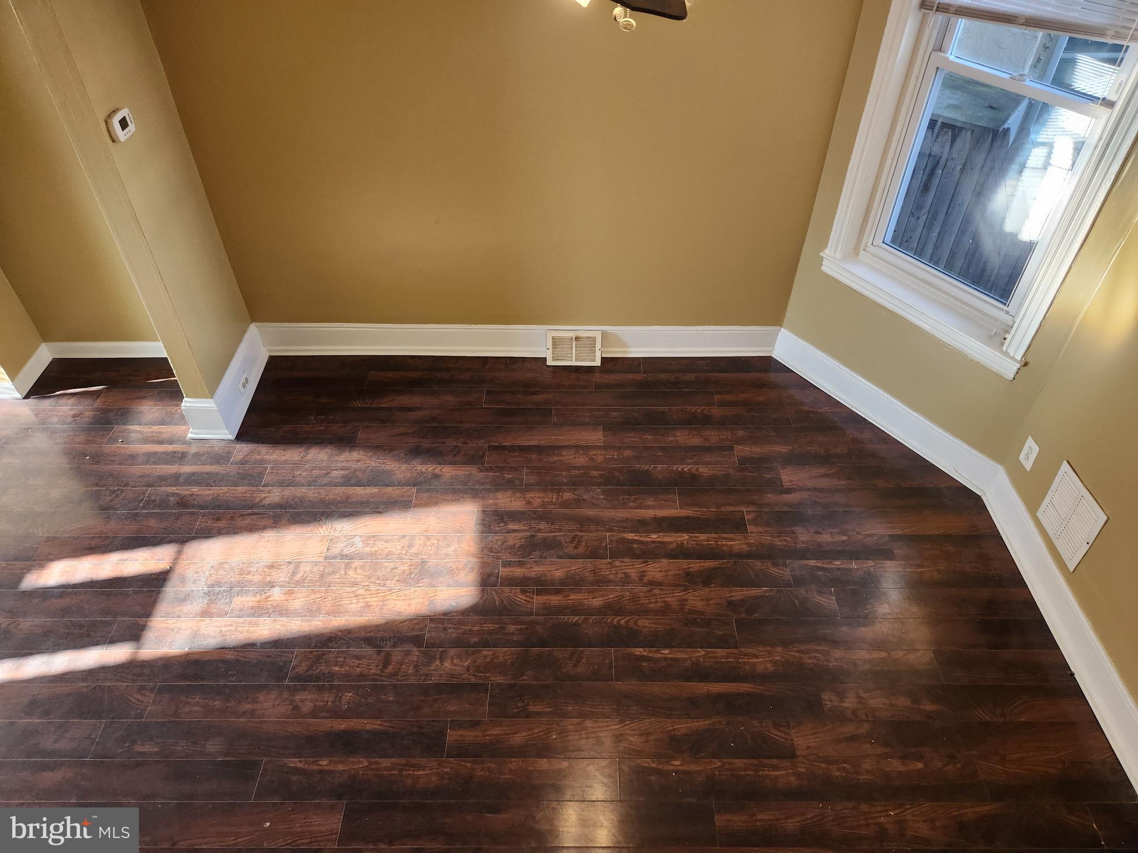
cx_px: 569
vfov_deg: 58.9
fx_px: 756
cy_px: 426
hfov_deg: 73.9
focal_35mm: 23
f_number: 1.8
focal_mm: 5.4
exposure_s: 1/180
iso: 200
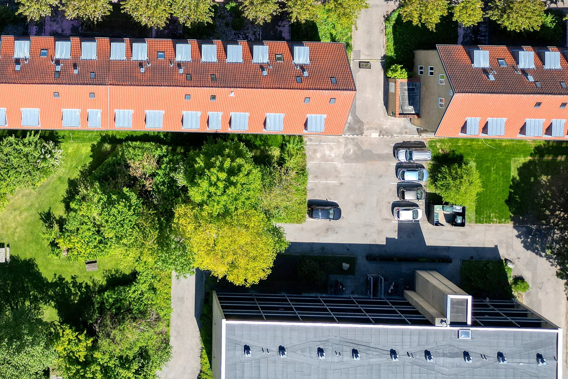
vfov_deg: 30.8
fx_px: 663
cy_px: 54
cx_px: 127
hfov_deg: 44.5
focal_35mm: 42
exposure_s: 1/1500
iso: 120
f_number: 1.7
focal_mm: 6.7
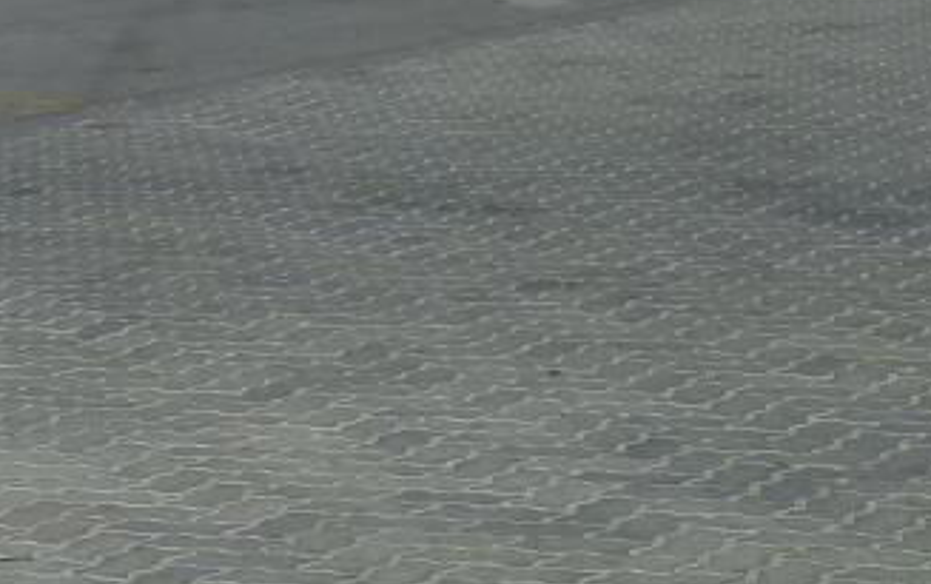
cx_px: -601
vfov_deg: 6.4
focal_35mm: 199
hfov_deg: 10.1
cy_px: -684
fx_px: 5054
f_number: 5.6
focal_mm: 7.9
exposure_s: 1/640
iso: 80
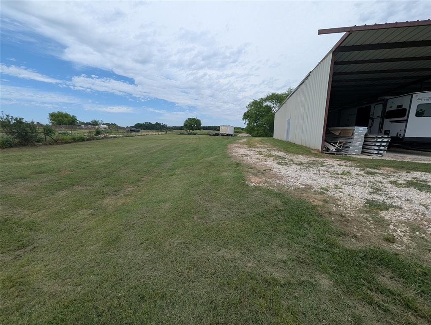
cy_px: 162
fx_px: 162
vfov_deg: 90.1
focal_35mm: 13
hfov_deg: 106.1
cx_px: 216
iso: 47
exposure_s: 1/1616
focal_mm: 1.95
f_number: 2.2
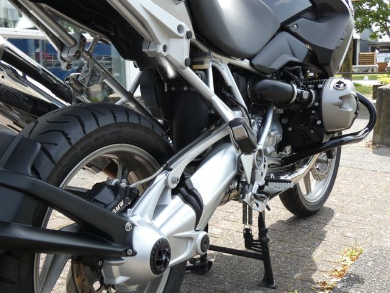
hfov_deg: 43.9
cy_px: 146
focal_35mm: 43
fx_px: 484
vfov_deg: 33.6
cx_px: 195
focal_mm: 7.8
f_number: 3.7
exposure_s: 1/200
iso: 80
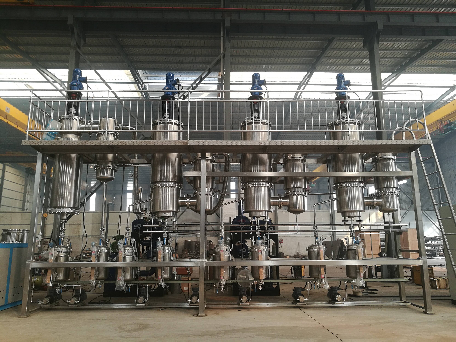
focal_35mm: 27
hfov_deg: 65.3
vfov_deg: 51.4
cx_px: 228
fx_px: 356
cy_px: 171
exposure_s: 1/50
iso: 80
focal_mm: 4.5
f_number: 2.2
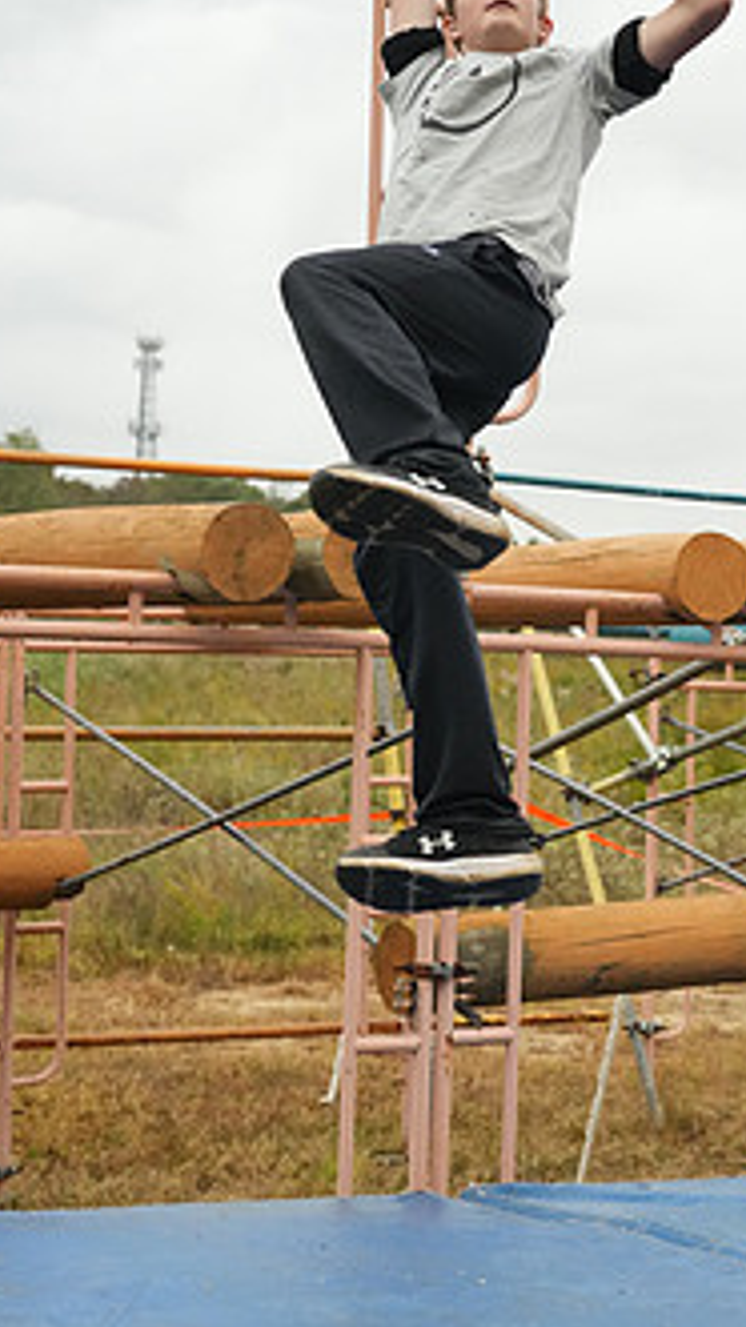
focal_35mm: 74
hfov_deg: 16.2
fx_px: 2604
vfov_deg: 28.6
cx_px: 574
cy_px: 569
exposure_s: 1/2500
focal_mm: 52
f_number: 4
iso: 5000
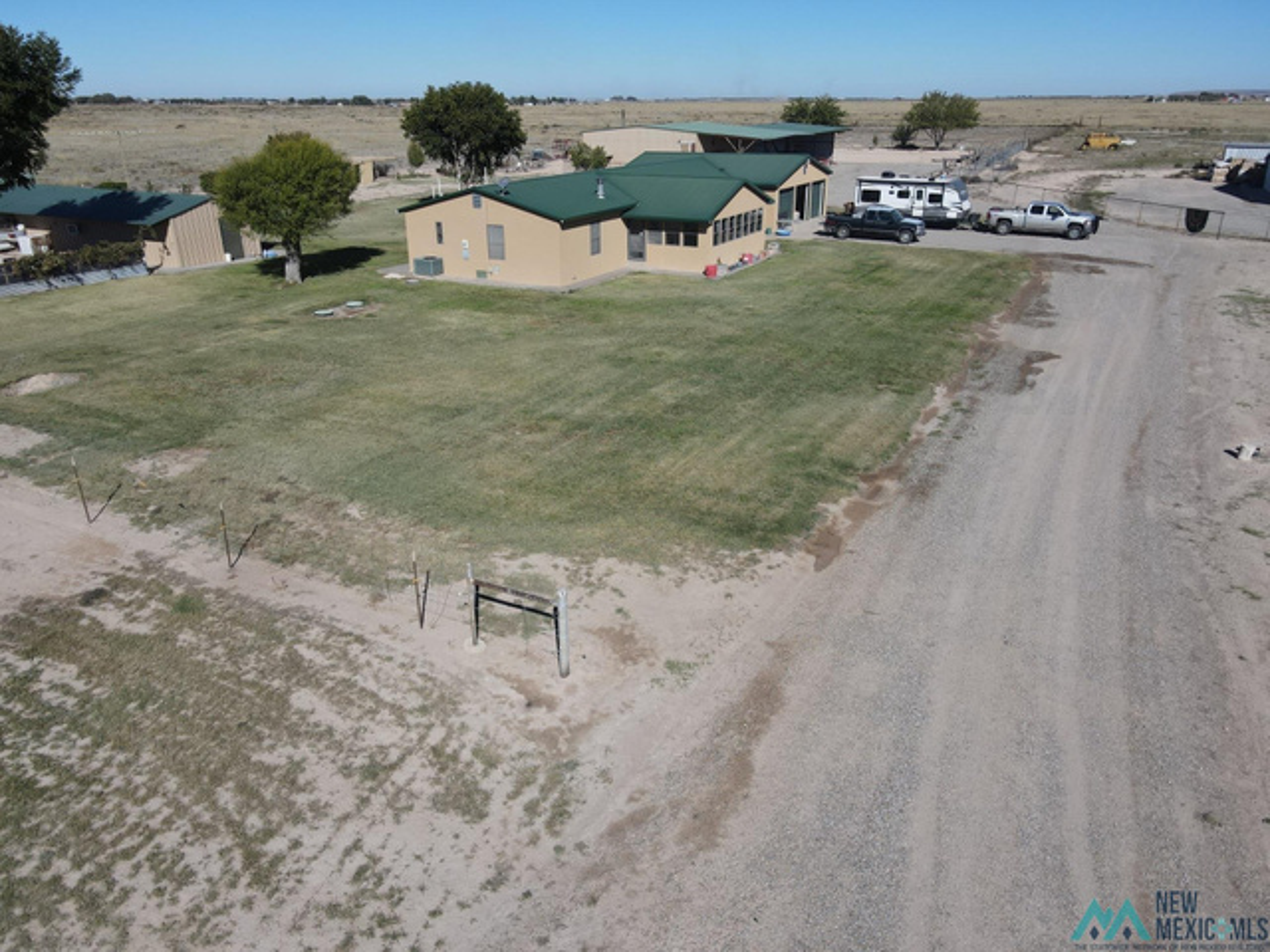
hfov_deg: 71.6
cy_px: 476
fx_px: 881
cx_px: 635
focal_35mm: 24
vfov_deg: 56.8
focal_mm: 4.5
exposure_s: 1/1250
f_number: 2.8
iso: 100
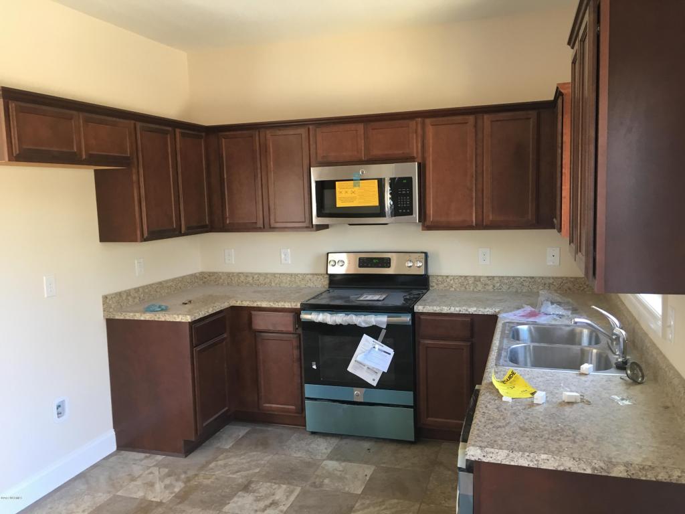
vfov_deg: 48.2
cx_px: 342
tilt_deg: -5.9
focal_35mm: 29
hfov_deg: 61.7
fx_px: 574
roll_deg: +2.0
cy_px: 257
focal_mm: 4.15
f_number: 2.2
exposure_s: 1/30
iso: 80
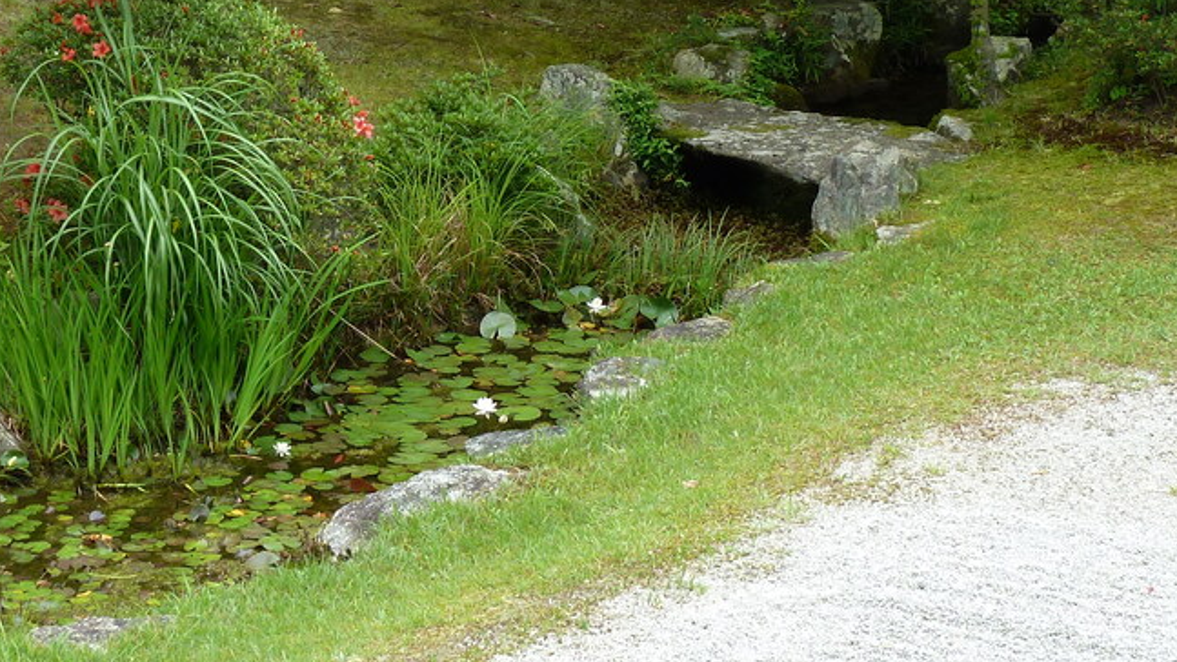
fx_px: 3027
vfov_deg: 12.5
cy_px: 186
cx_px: 277
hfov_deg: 21.8
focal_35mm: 97
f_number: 3.8
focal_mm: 7.9
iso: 80
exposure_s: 1/80
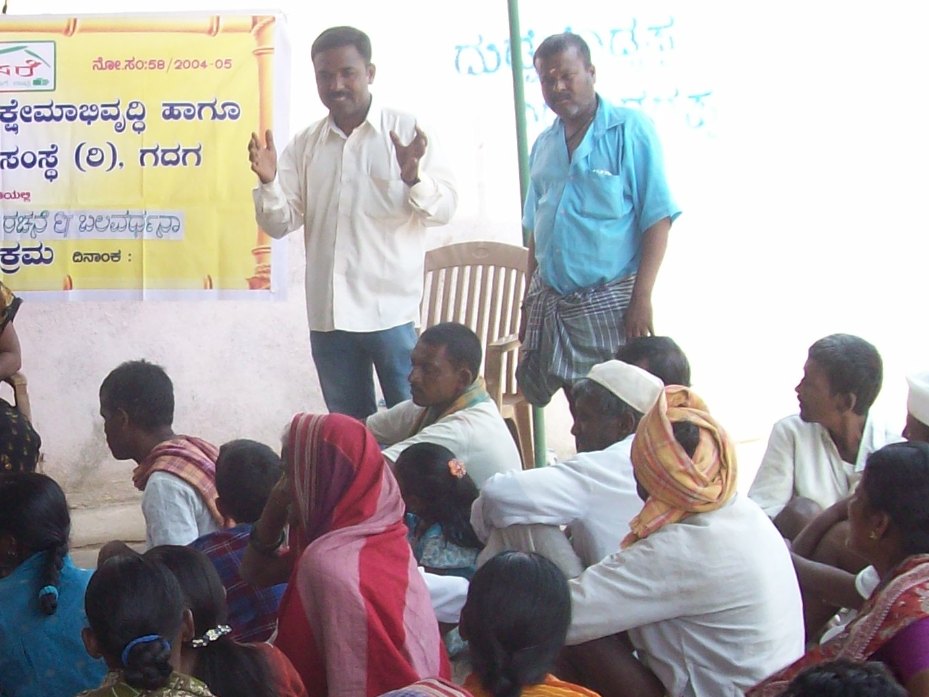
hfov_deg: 23.4
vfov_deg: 18.4
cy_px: 492
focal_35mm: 80
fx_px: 2147
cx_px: 7
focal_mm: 6
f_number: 2.7
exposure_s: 1/183
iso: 80
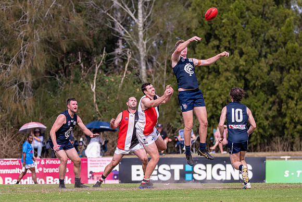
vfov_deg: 2.9
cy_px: 84
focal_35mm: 479
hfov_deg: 4.3
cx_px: 187
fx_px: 4023
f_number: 6.3
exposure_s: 1/2500
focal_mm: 300
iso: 800
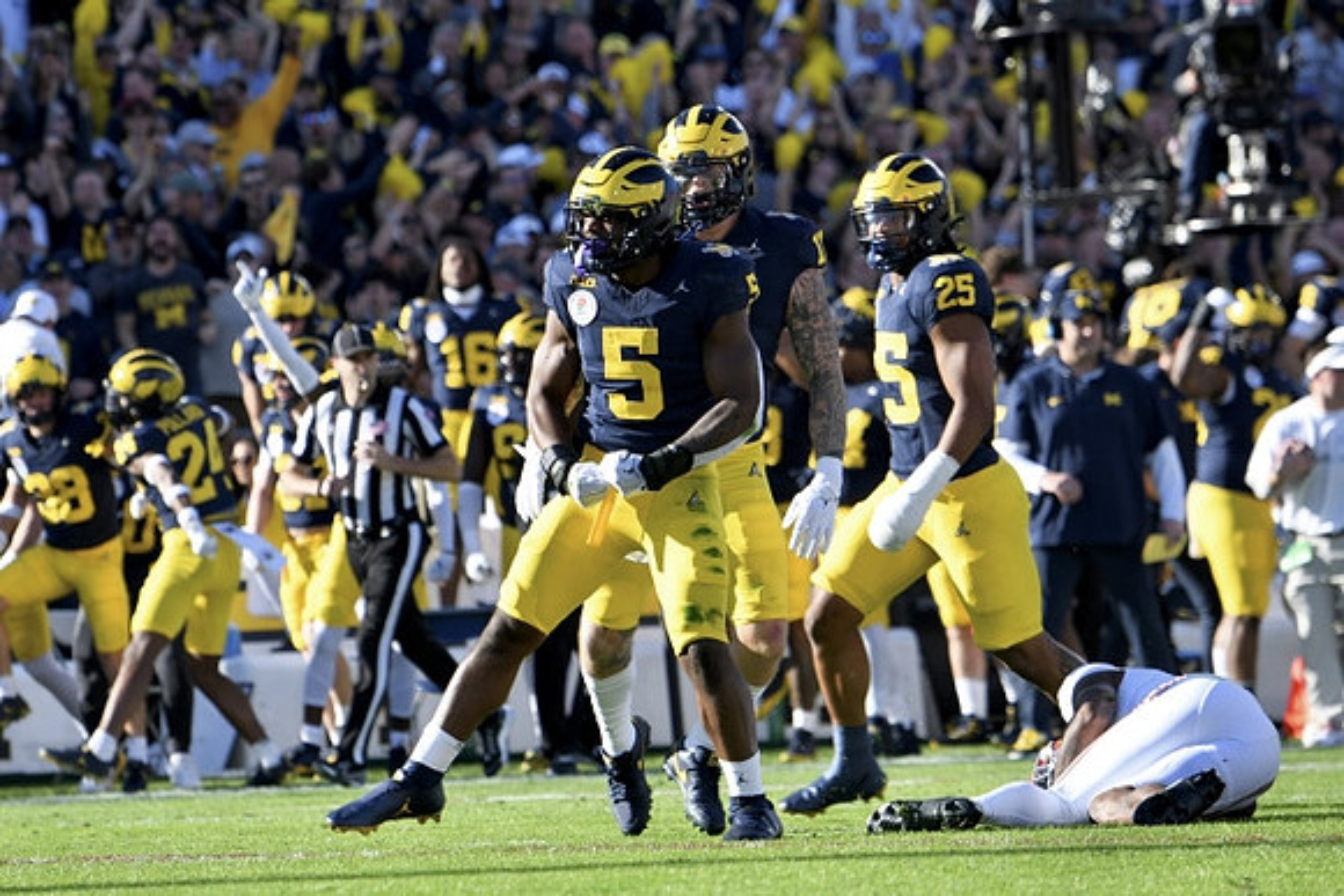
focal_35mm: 348
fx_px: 12994
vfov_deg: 4.0
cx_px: 672
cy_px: 448
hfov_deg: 5.9
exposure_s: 1/800
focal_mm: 290
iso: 320
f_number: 5.6
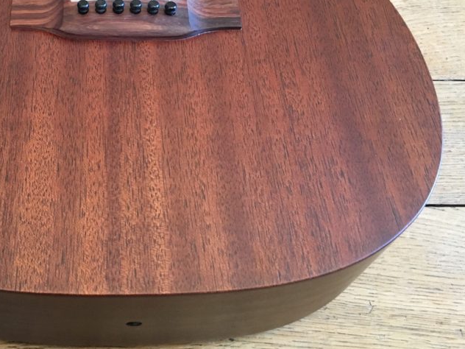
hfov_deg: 39.5
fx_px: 631
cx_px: 124
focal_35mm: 47
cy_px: 105
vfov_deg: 30.5
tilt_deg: -59.4
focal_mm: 4.15
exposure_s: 1/25
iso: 200
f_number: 2.2
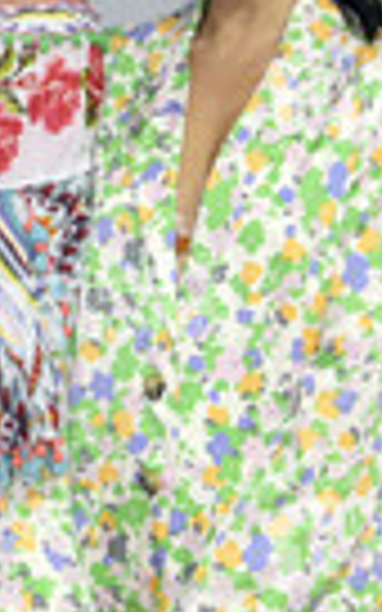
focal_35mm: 189
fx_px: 3148
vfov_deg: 11.1
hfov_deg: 6.9
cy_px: 194
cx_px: -7
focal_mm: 56
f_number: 8
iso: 500
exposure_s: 1/160
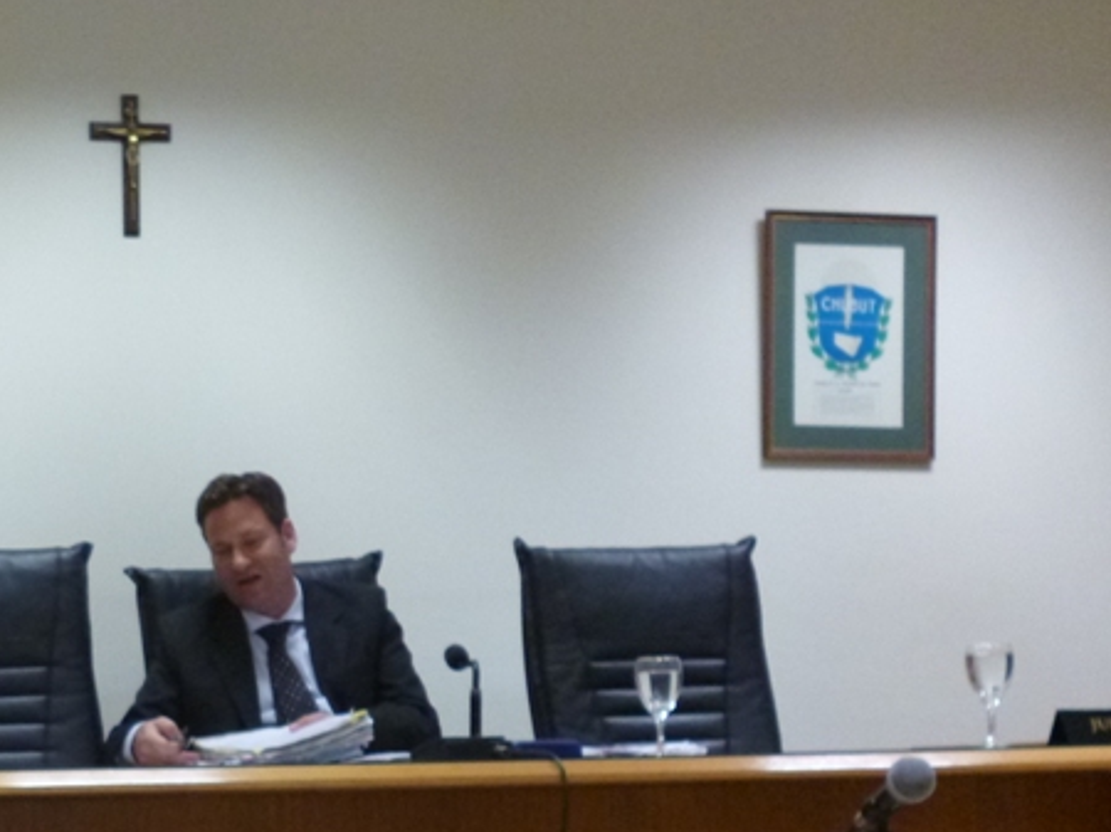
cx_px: -94
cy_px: 765
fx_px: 2630
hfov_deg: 22.6
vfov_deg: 17.7
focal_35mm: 82
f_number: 3.1
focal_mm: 6.4
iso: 400
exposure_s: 1/60
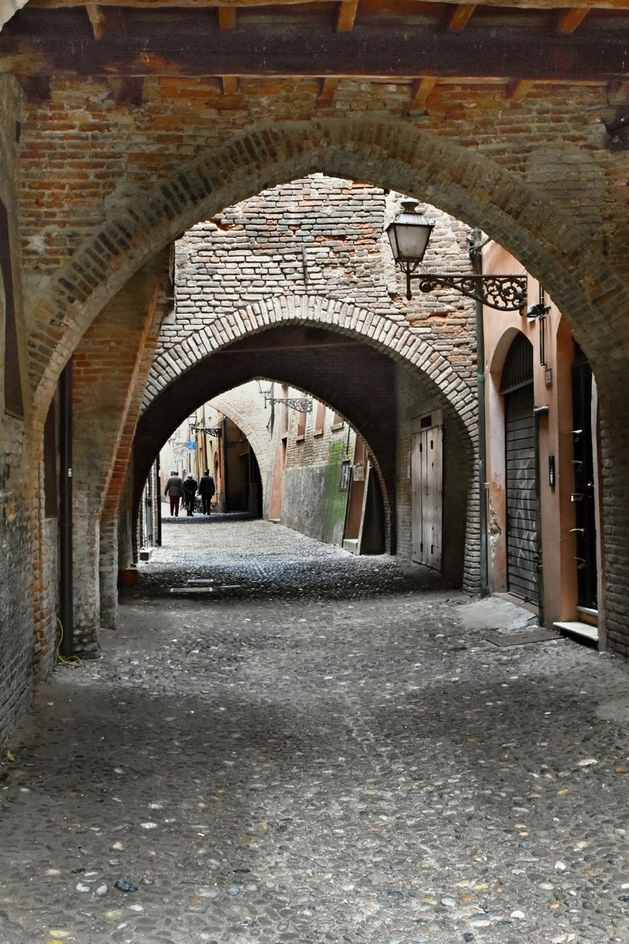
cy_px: 472
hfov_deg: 36.9
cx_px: 314
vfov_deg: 53.1
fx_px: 944
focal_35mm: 36
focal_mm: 24
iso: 3600
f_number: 10
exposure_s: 1/100
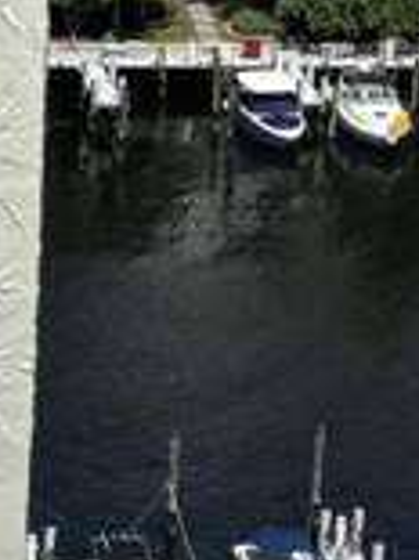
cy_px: 170
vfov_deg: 10.0
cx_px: 863
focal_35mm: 198
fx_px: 3200
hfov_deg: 7.2
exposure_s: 1/5000
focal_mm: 6.86
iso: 64
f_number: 1.78
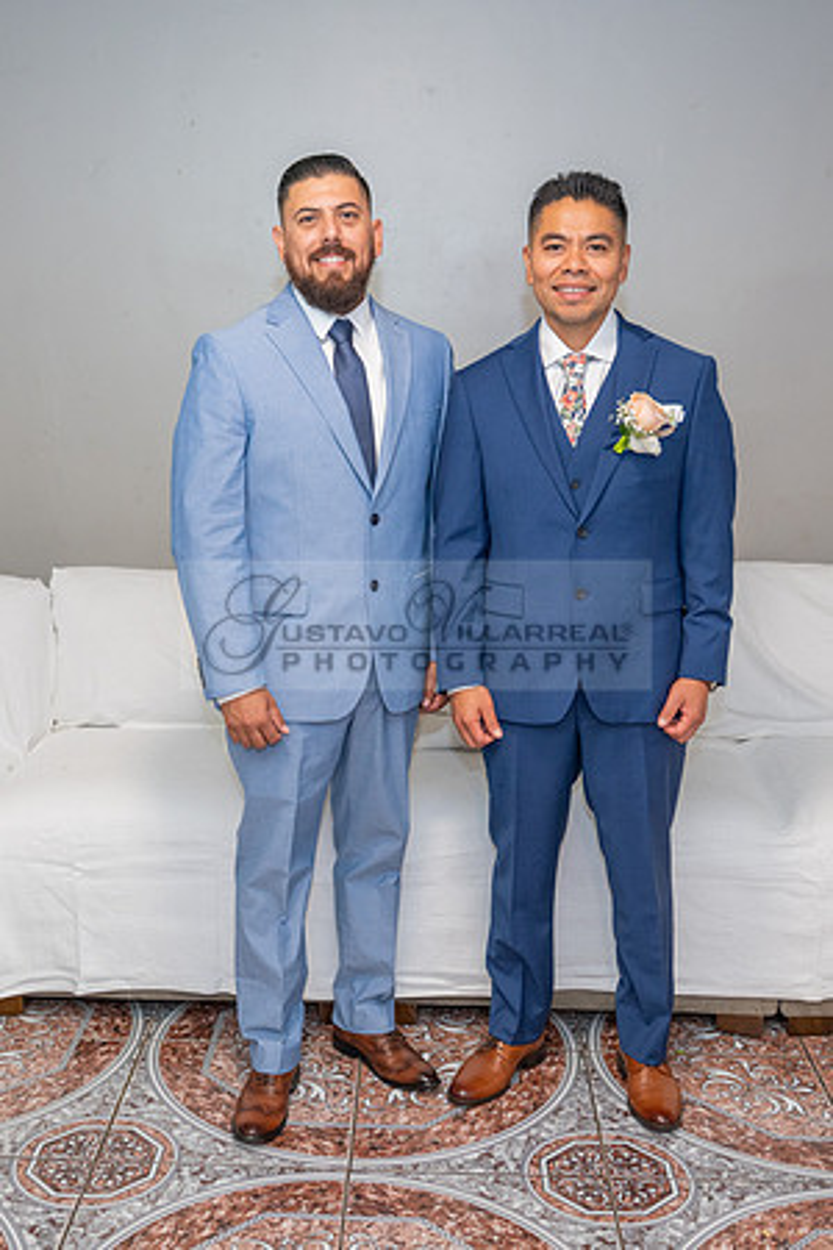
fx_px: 1484
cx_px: 331
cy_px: 625
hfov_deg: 31.3
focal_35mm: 43
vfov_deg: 45.7
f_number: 3.2
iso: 640
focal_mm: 28.5
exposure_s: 1/125
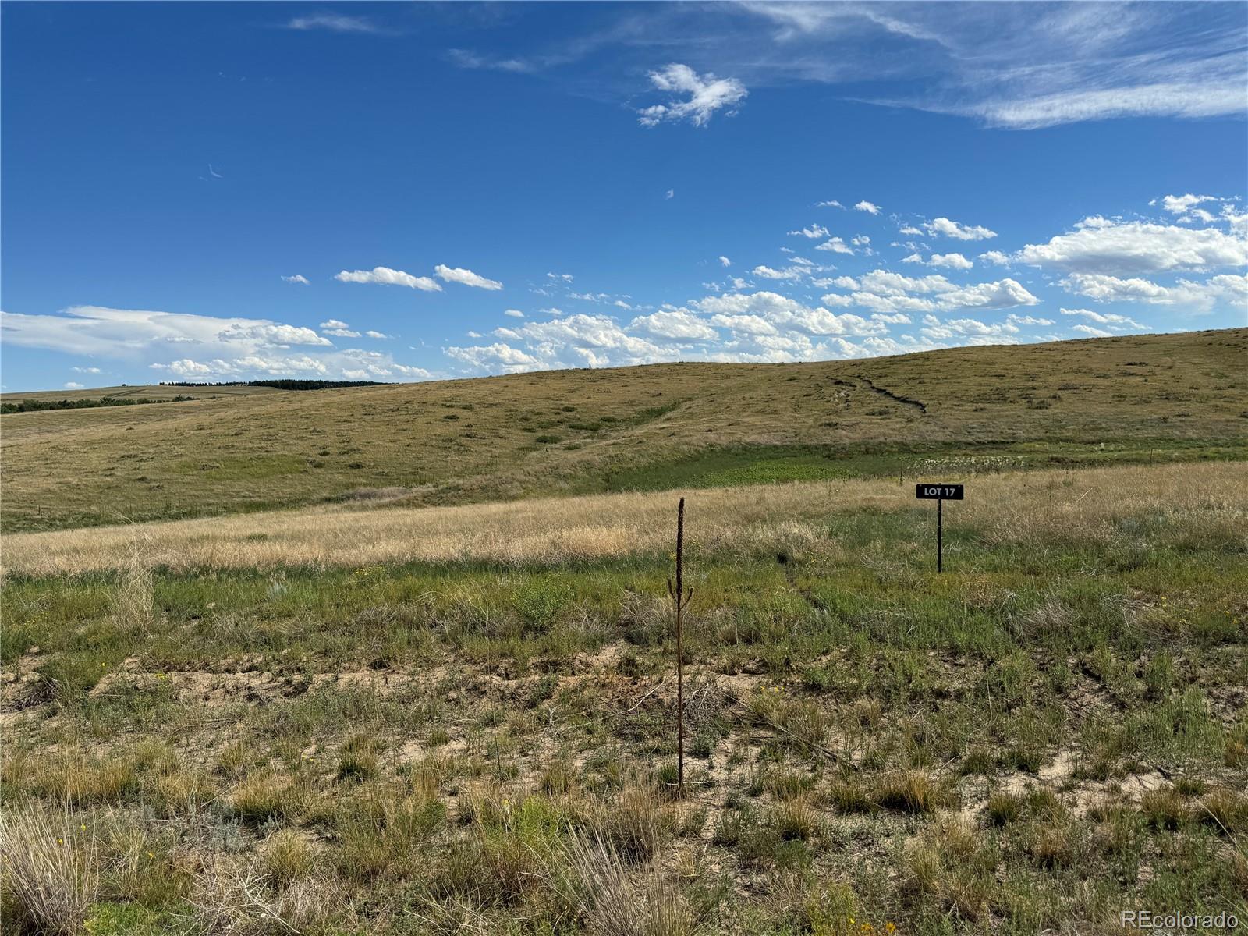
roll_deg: +1.0
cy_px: 468
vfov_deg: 56.8
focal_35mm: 24
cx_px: 624
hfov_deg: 71.6
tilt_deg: -6.3
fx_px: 865
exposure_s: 1/7092
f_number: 1.78
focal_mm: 6.76
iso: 80
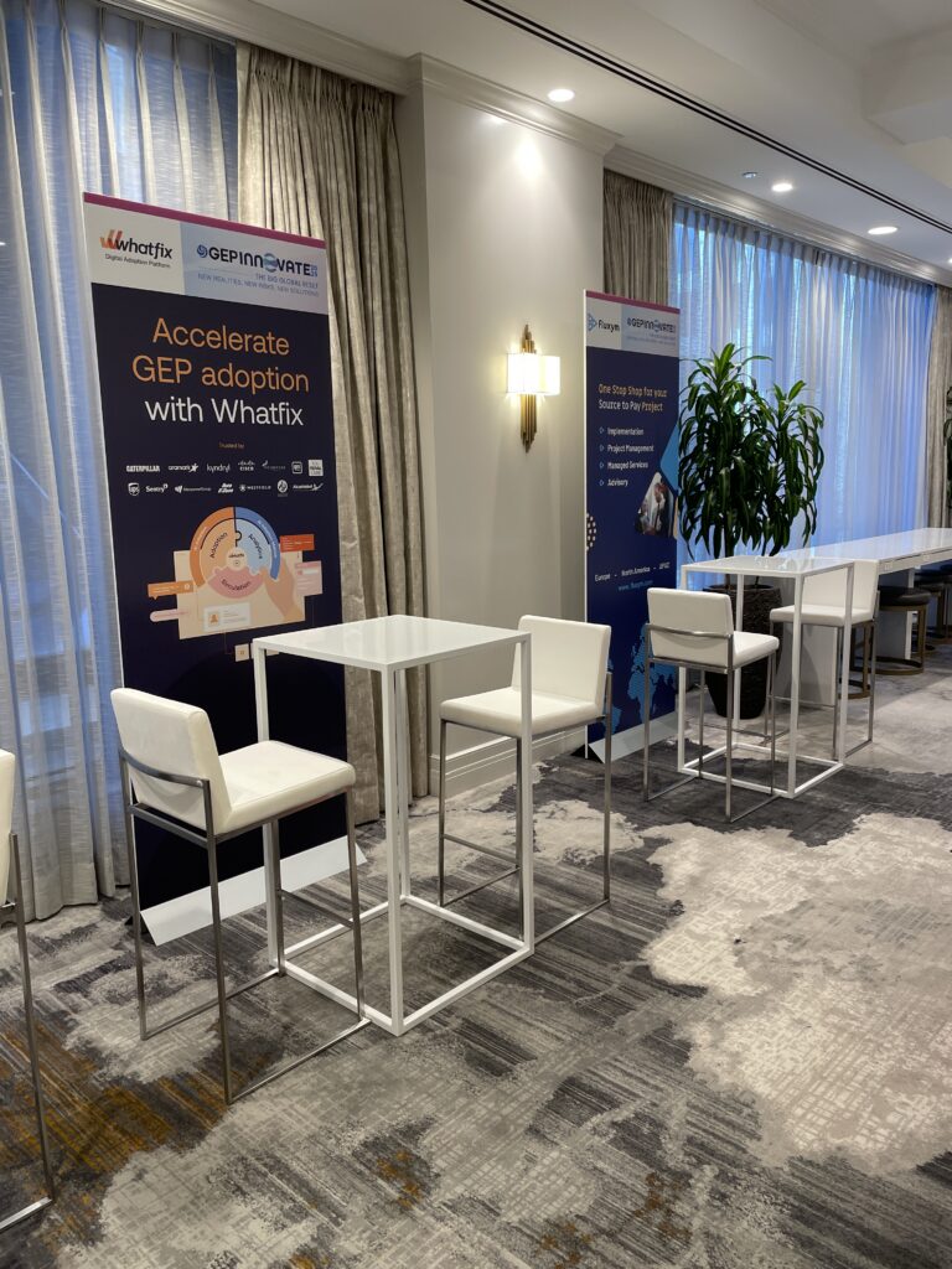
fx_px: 953
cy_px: 634
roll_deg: +1.9
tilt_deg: -8.5
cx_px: 476
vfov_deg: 67.3
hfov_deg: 53.1
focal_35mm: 26
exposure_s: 1/60
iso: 64
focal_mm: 4.2
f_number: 1.6
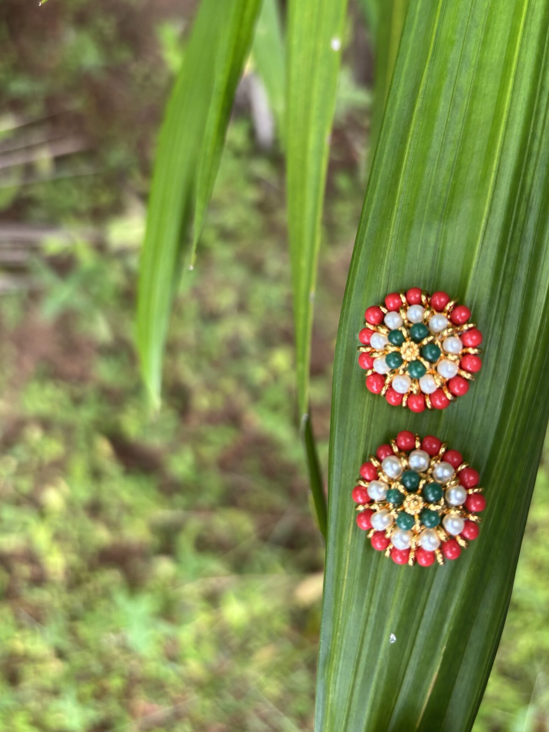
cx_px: 298
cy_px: 289
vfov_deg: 54.9
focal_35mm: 33
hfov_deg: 42.9
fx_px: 698
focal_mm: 5.96
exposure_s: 1/121
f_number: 1.6
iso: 40
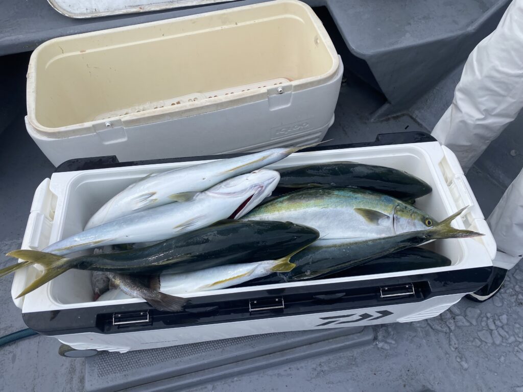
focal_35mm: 26
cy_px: 196
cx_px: 262
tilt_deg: -58.1
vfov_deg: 53.1
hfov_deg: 67.3
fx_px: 393
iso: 32
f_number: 1.8
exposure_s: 1/1808
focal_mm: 4.25
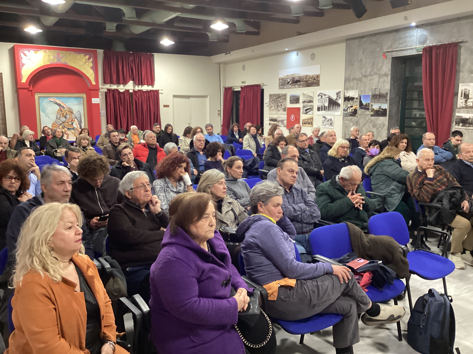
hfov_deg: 58.4
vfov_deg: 45.4
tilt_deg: -8.7
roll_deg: -0.9
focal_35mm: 31
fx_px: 424
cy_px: 177
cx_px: 236
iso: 320
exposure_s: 1/33
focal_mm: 3.3
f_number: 2.4
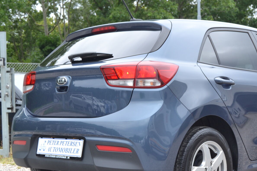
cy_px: 118
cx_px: 177
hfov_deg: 29.4
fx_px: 485
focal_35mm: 68
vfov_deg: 19.9
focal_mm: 28
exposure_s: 1/125
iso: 180
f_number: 5.6
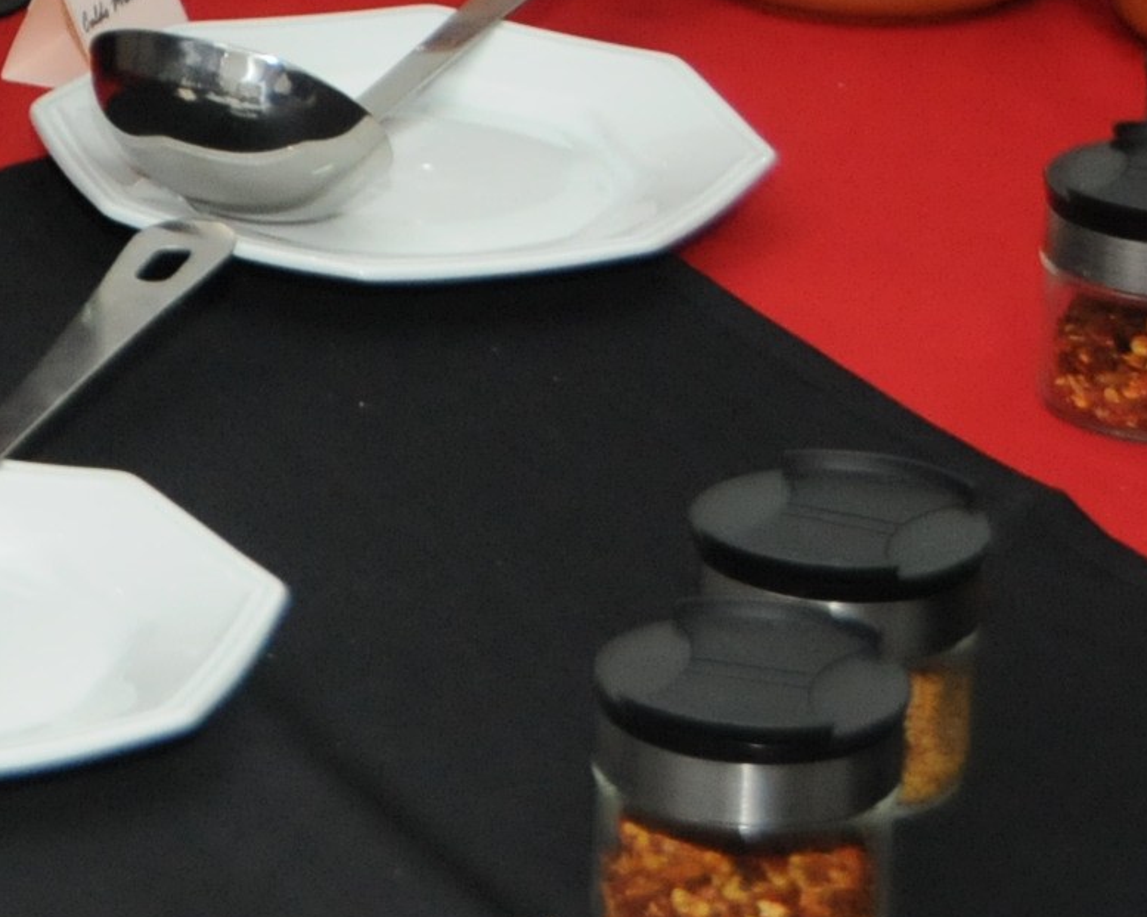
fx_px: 6719
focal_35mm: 198
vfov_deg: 7.8
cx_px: -536
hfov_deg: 9.5
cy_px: 105
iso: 1250
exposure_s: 1/160
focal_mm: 34
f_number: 4.2
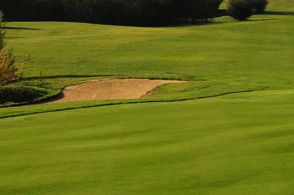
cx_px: 163
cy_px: 20
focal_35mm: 143
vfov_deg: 9.5
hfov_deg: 14.4
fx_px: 1167
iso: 320
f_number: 4
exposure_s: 1/2500
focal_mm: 26
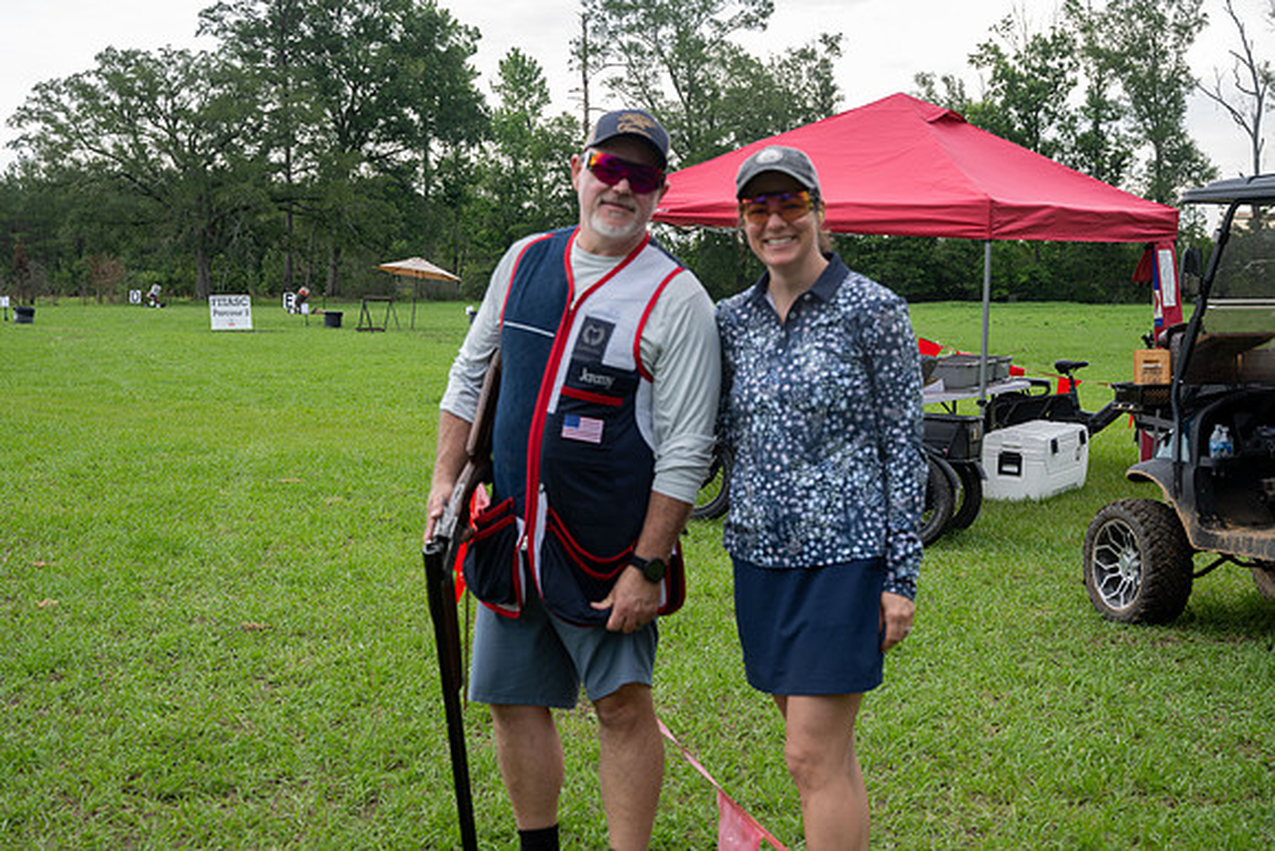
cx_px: 638
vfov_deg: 26.0
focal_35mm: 52
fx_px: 1842
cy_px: 426
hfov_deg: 38.2
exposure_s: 1/100
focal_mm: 52
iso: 125
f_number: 6.3
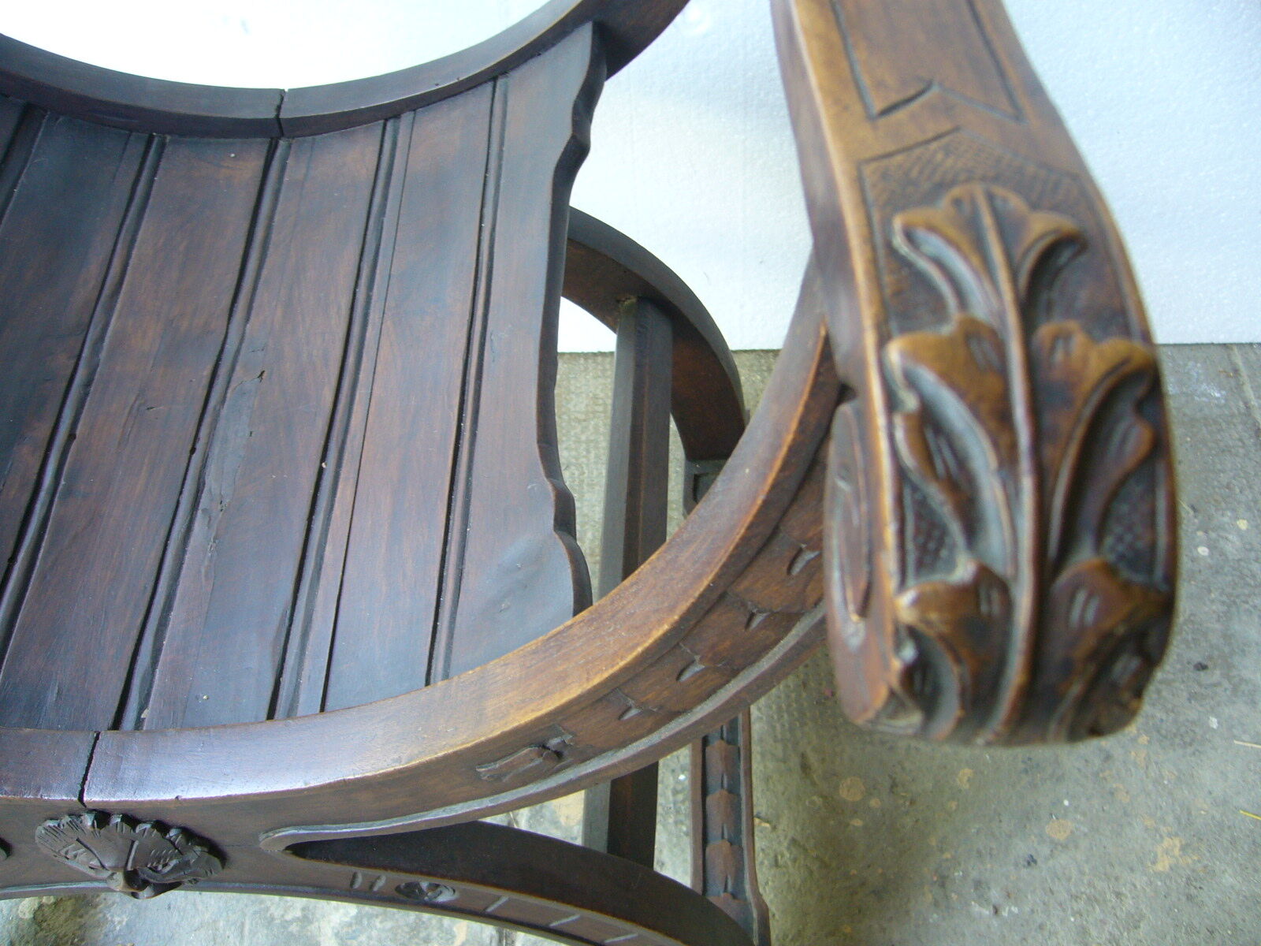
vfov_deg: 40.7
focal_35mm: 35
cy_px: 473
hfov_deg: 52.6
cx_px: 630
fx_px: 1275
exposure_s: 1/20
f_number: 2.8
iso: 100
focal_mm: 5.8
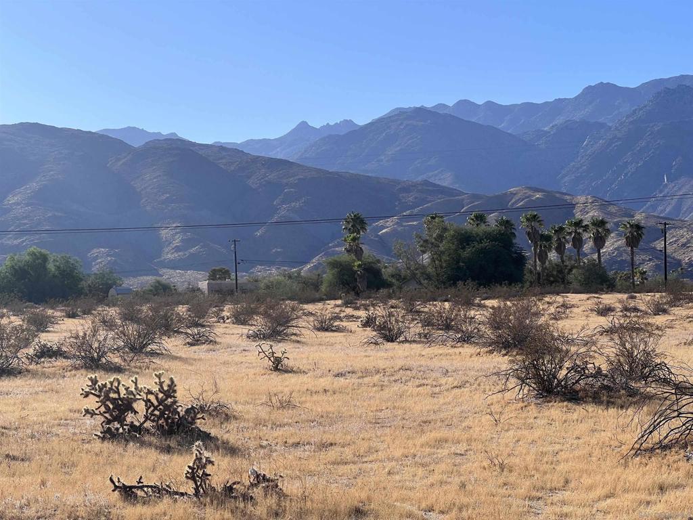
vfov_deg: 19.1
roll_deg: +0.5
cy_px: 260
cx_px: 346
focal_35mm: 77
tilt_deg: +1.8
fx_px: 1542
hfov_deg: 25.3
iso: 32
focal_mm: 9
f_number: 2.8
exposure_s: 1/874
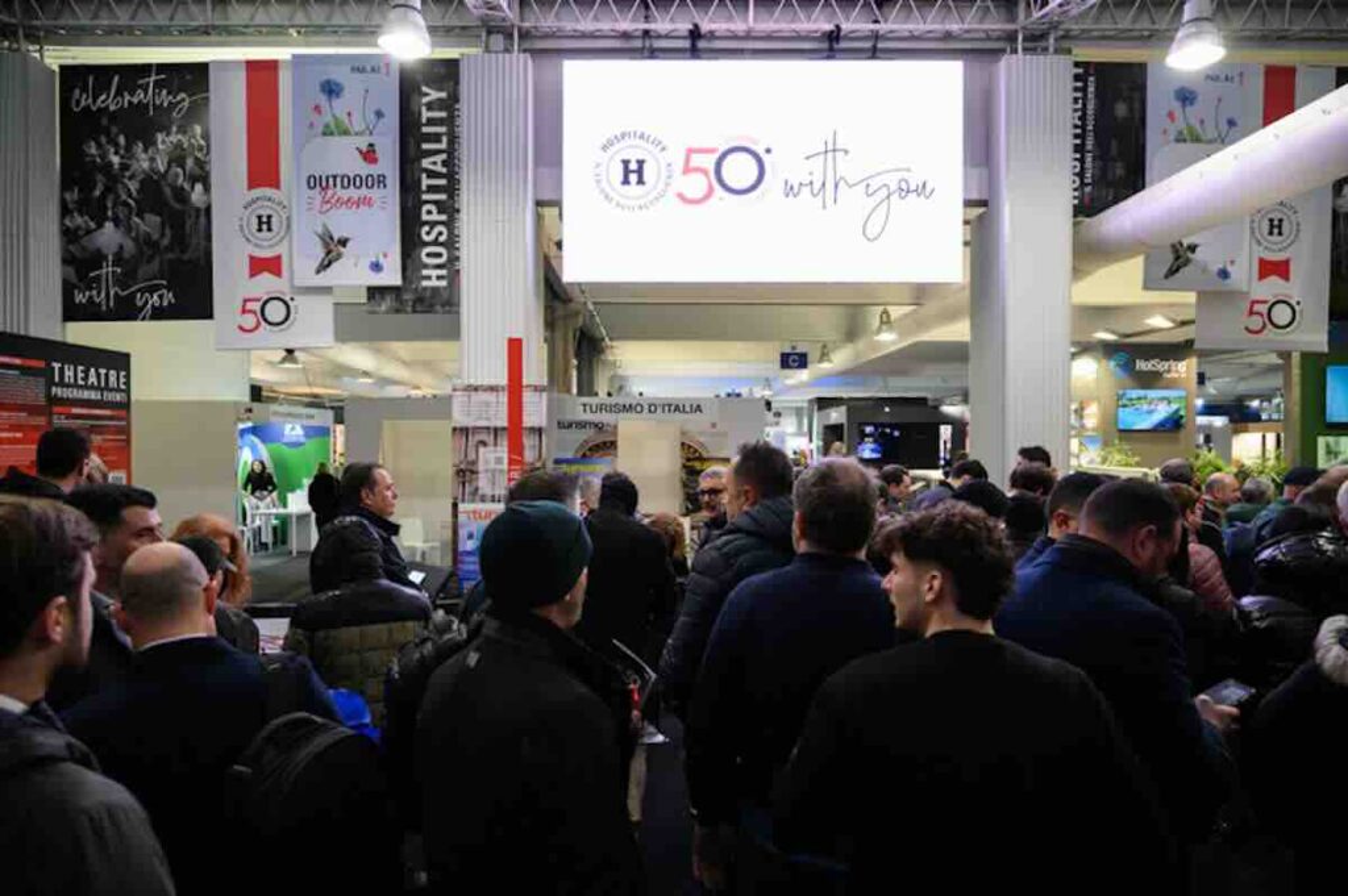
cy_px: 448
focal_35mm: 24
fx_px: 902
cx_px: 674
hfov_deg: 73.5
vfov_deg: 52.8
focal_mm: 24
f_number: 4
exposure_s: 1/160
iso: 2000
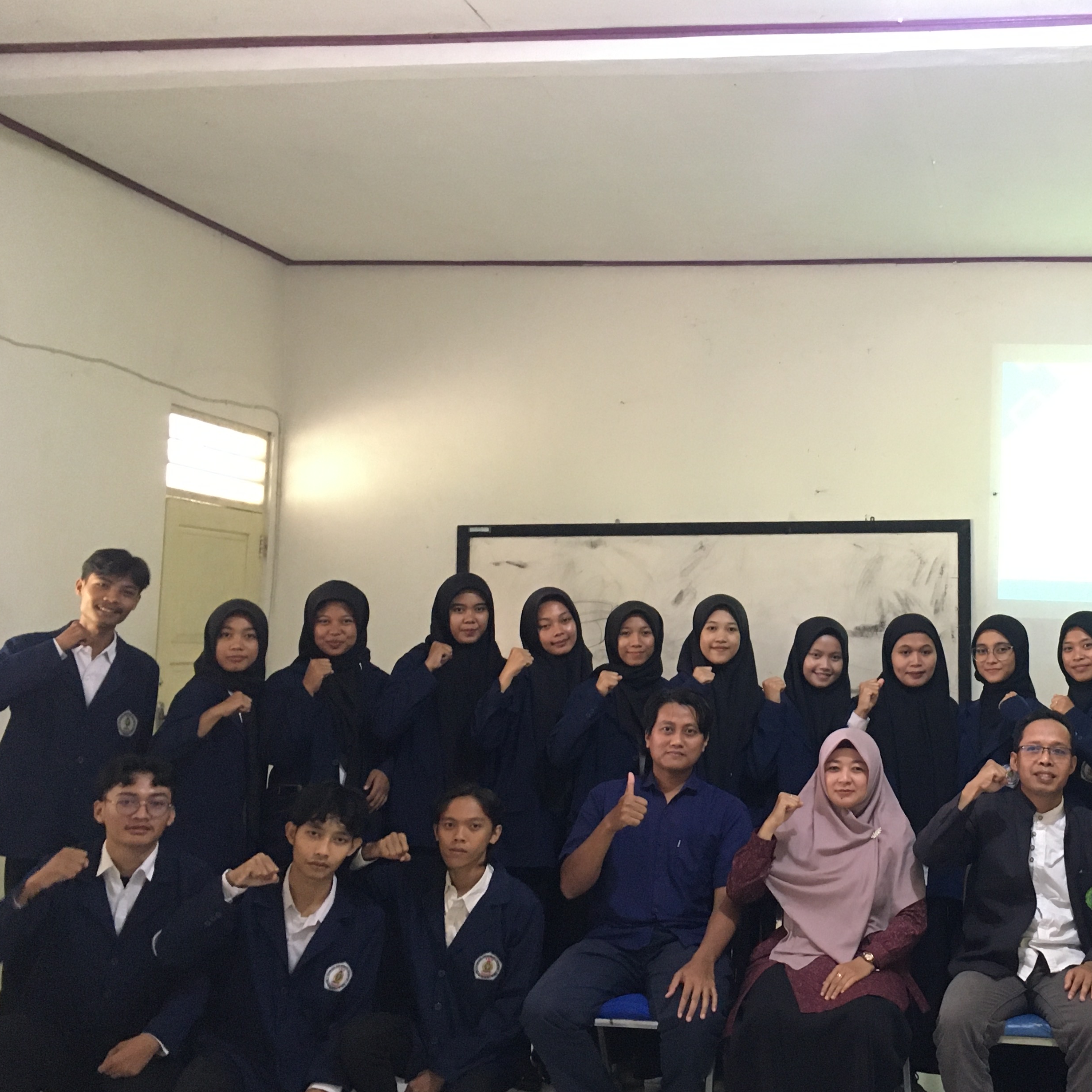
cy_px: 544
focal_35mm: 42
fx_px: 1499
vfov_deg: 40.0
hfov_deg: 38.7
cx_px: 855
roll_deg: -0.8
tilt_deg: +2.4
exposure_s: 1/20
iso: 200
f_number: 2.2
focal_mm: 4.15
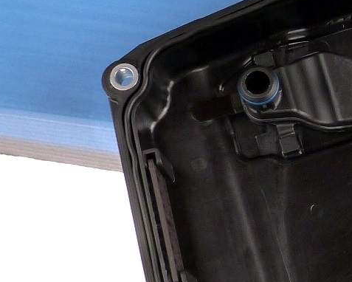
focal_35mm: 180
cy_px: 136
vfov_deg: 8.6
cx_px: 632
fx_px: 1876
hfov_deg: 10.1
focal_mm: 7.8
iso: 200
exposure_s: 1/60
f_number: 3.2
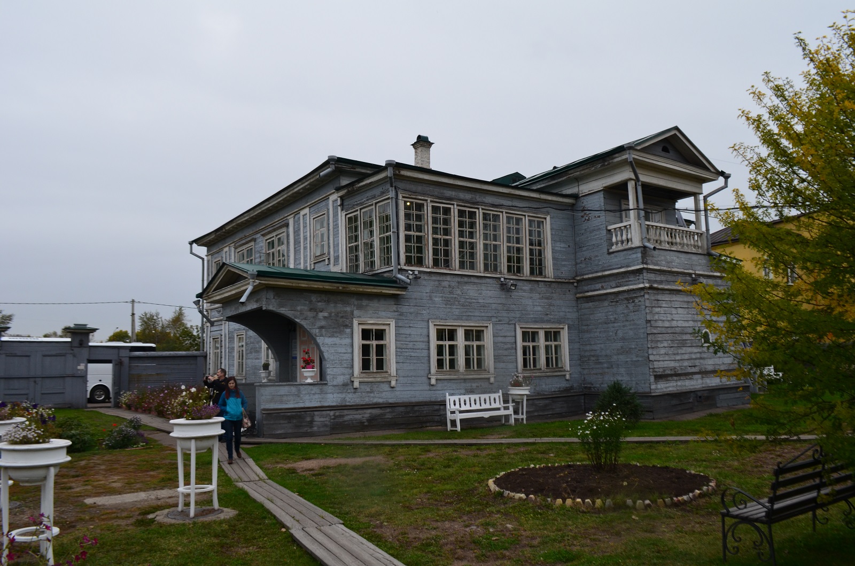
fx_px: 640
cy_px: 283
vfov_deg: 47.7
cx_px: 428
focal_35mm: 27
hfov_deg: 67.5
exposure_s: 1/60
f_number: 10
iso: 400
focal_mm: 18
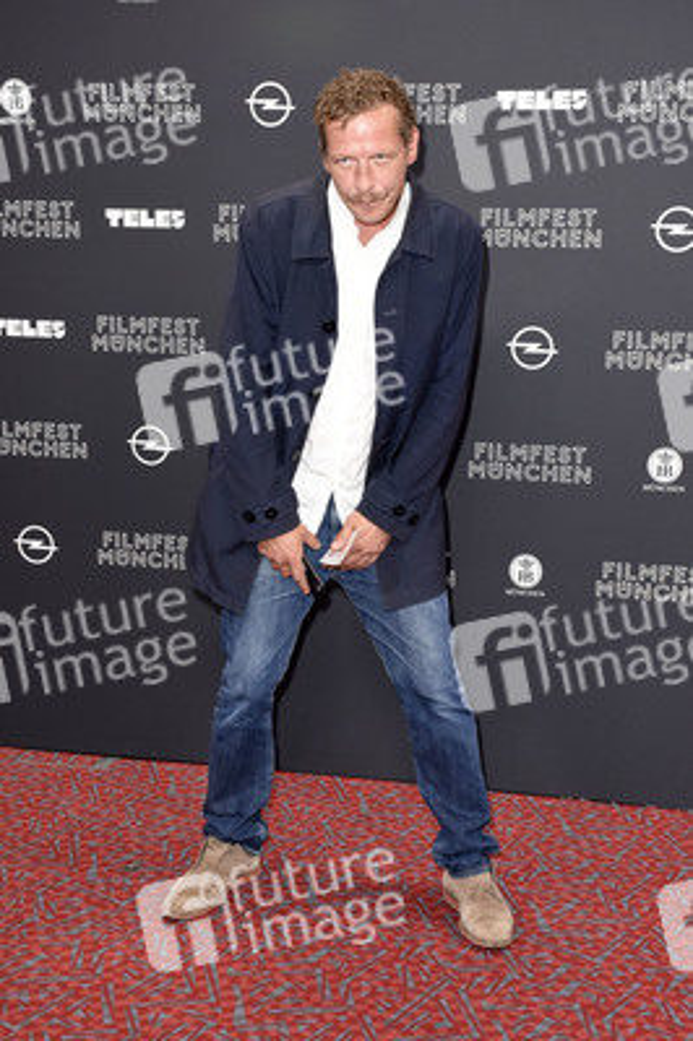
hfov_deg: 28.0
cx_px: 346
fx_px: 1388
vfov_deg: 41.1
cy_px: 520
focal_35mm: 48
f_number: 6.3
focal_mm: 32
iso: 800
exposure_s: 1/160
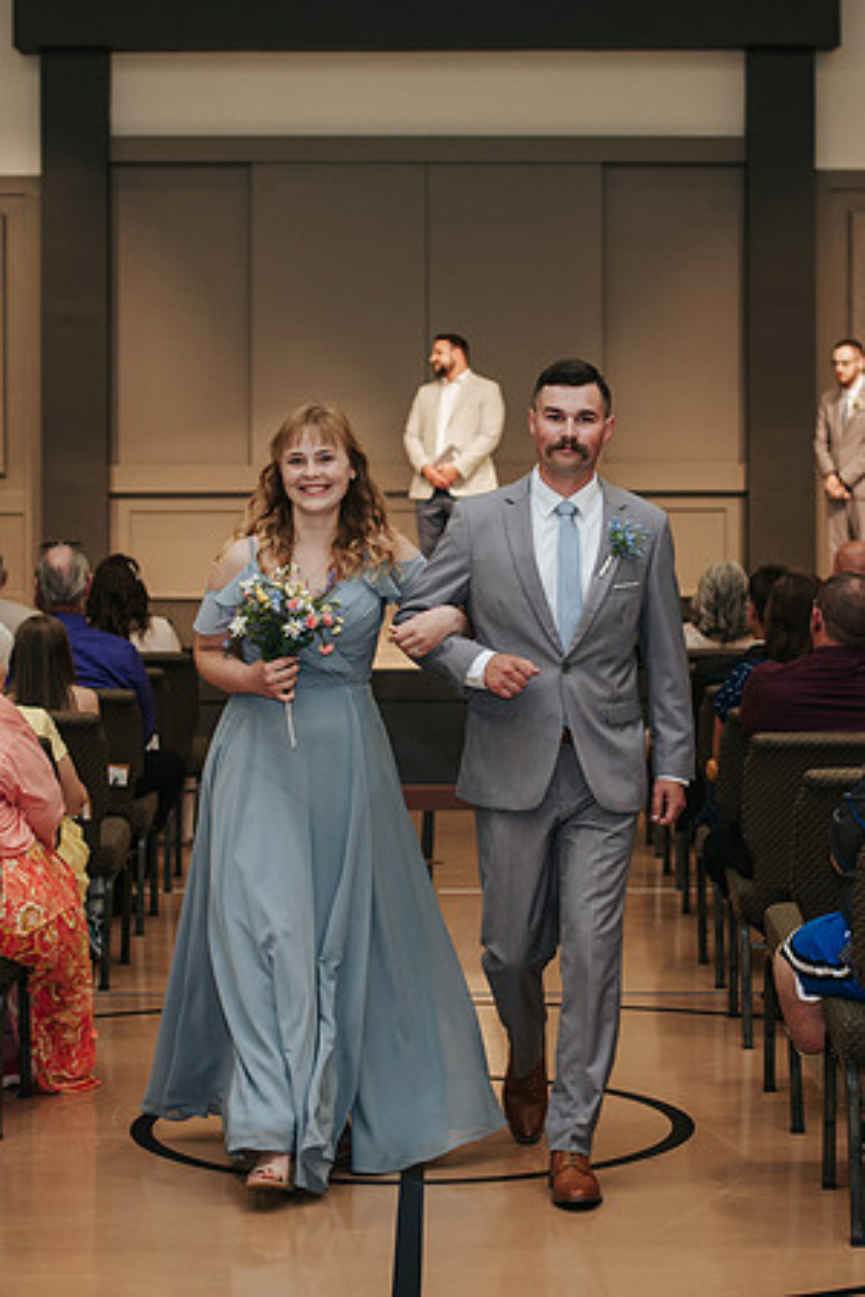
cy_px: 561
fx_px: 3098
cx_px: 435
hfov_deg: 15.9
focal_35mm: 86
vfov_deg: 23.6
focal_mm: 50
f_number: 3.2
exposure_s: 1/200
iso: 1000
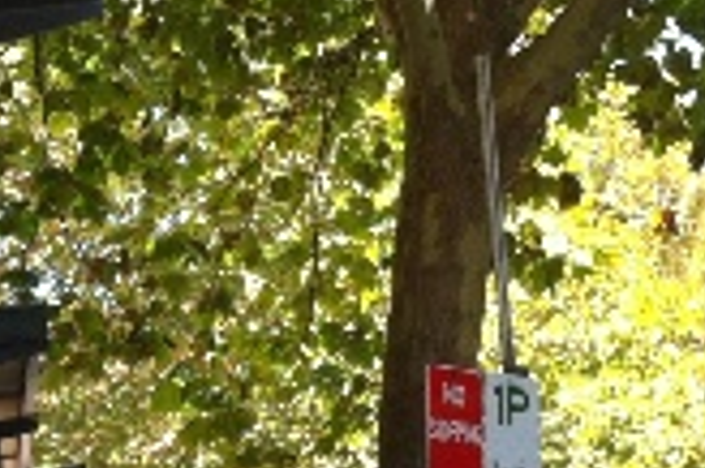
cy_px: 635
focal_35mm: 142
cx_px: -155
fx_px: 2778
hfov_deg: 14.0
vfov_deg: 9.4
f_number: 2.8
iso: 80
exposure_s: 1/134
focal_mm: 3.85
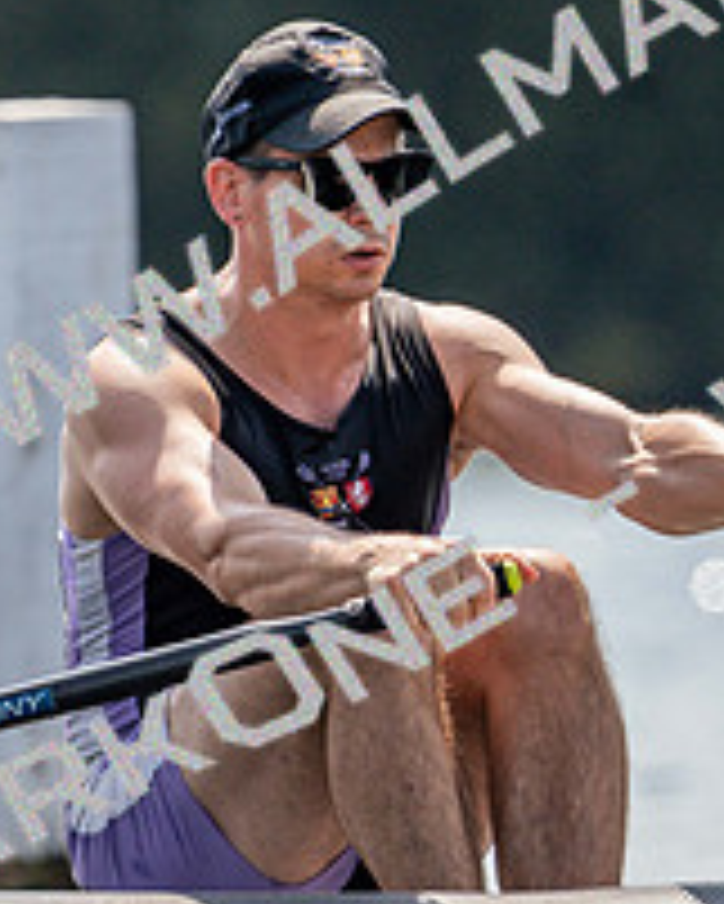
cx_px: 382
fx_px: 43572
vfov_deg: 1.2
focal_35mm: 1628
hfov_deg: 1.0
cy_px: 524
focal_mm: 600
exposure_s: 1/1600
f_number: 6.3
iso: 250
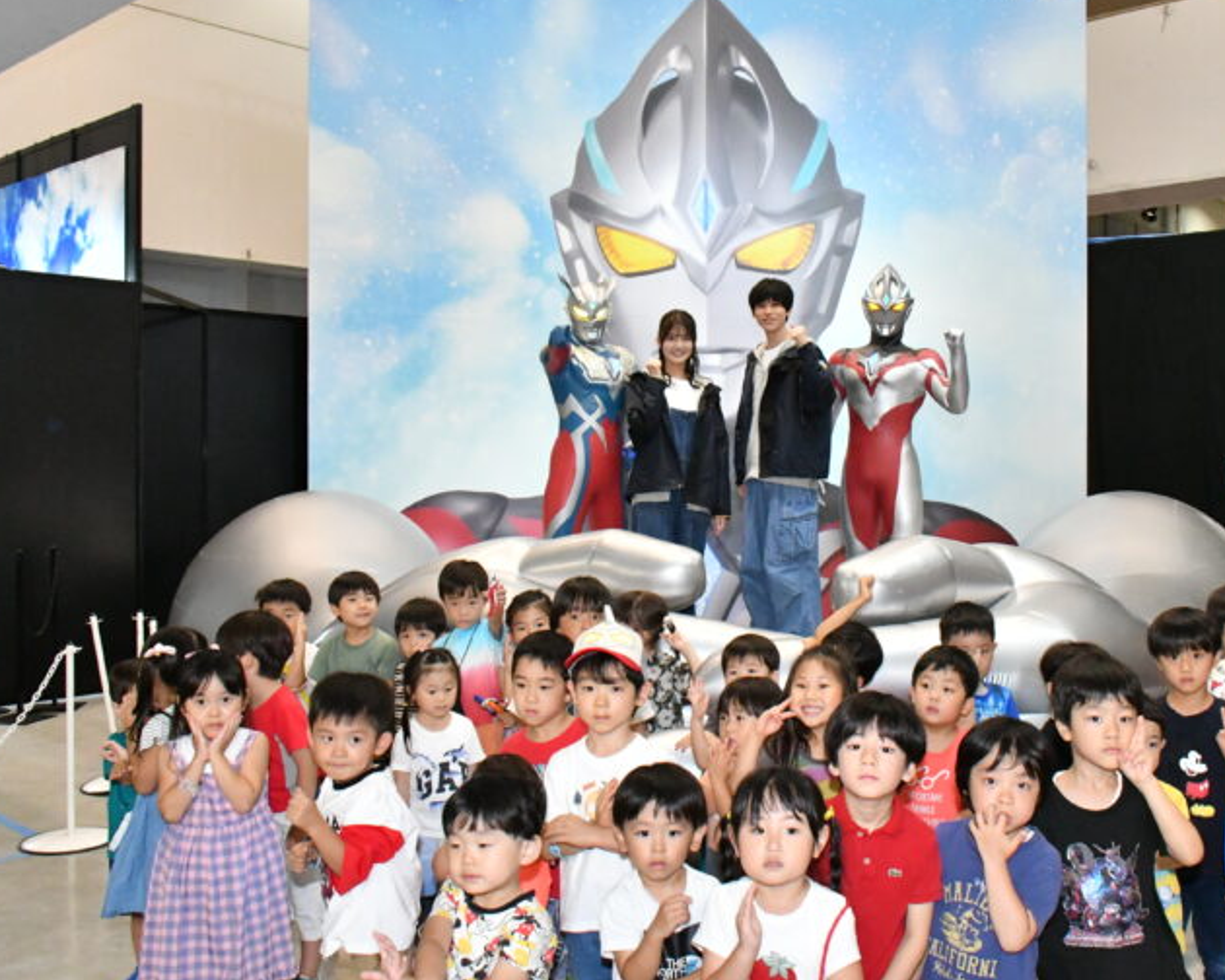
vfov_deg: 40.6
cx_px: 733
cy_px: 476
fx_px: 1326
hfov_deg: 49.3
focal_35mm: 37
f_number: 8
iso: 8000
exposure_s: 1/200
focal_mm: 21
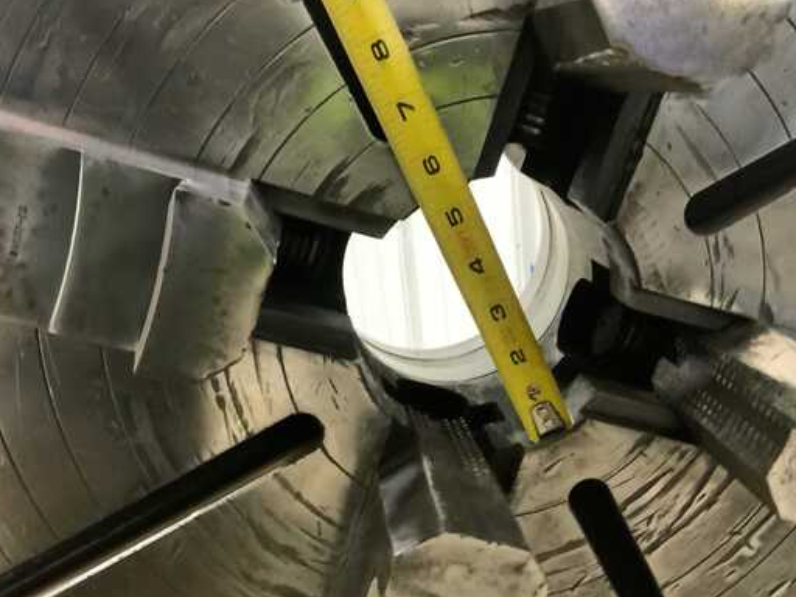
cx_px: 379
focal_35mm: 34
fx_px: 782
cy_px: 317
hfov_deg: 53.9
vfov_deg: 41.8
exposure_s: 1/24
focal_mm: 3
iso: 500
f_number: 1.8
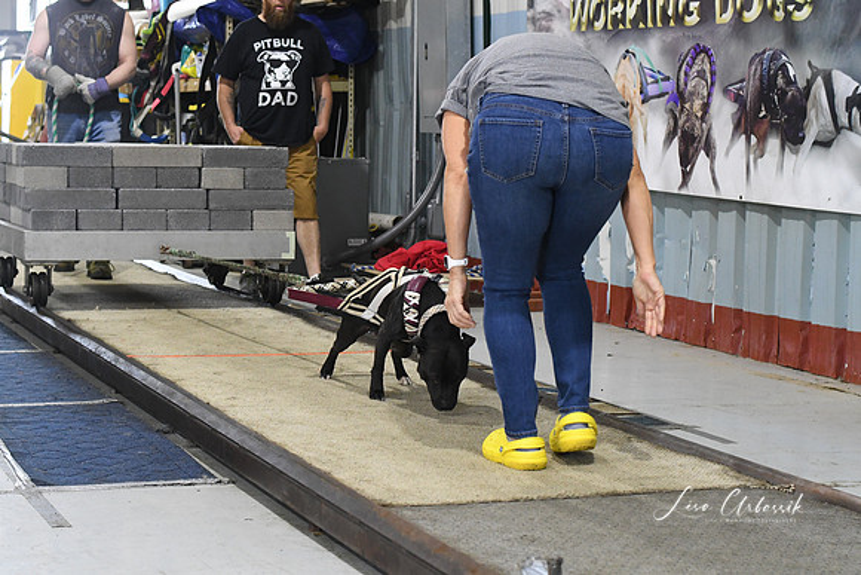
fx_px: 1794
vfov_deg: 18.2
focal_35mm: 75
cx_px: 430
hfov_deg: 27.0
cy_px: 288
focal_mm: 50
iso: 4000
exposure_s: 1/320
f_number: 5
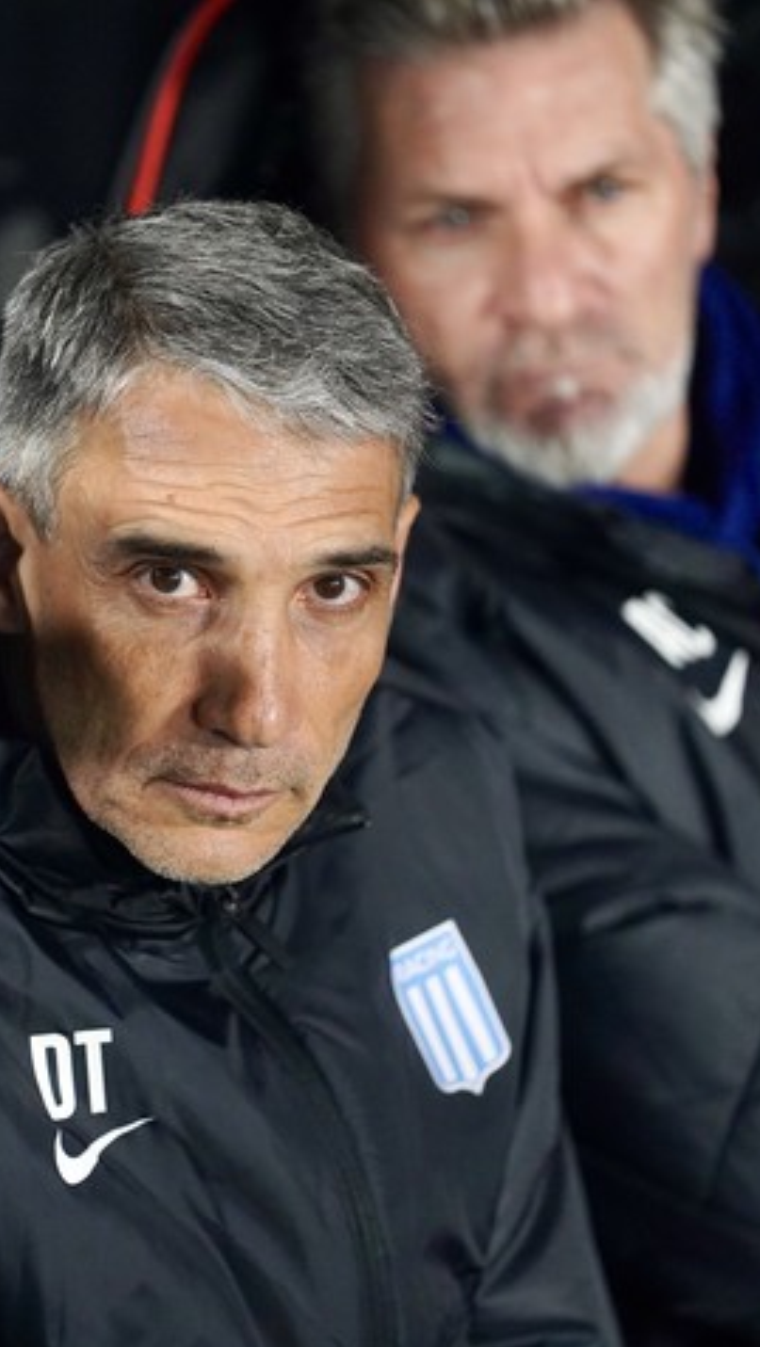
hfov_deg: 3.8
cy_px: 675
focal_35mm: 316
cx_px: 40
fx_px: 11299
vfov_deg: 6.8
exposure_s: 1/640
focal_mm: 200
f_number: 2.8
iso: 2500
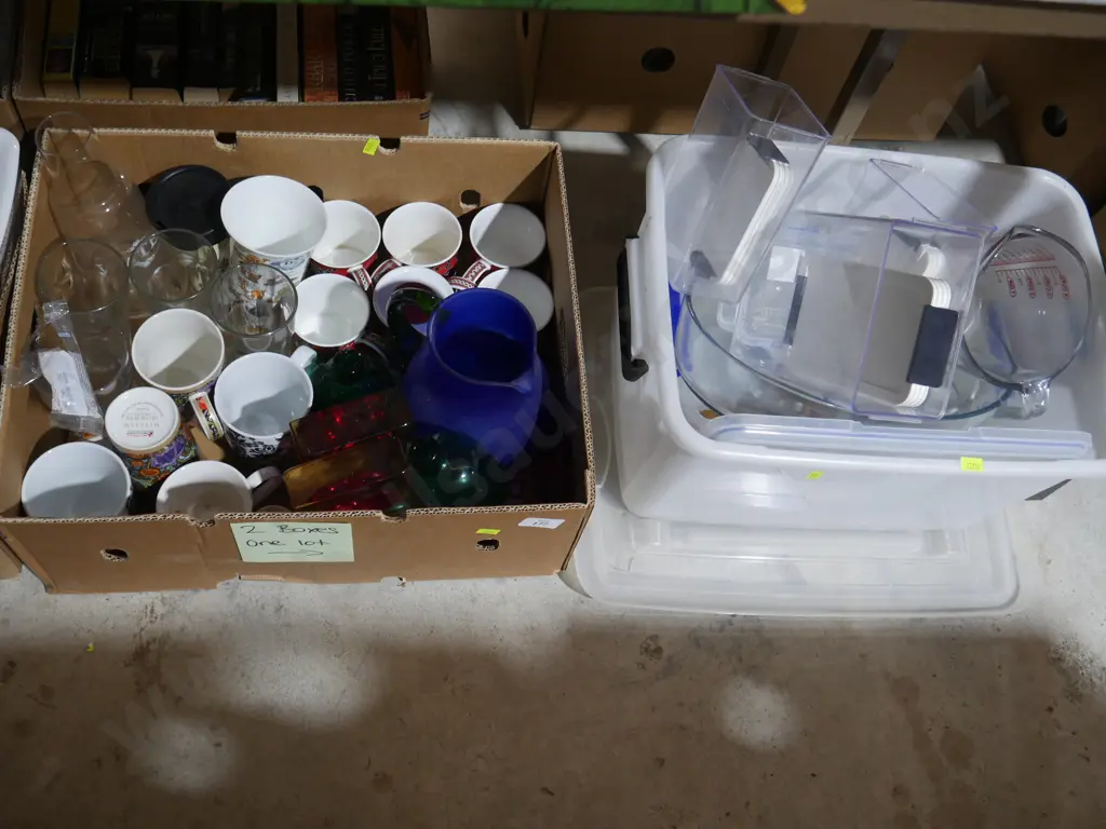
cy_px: 414
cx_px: 553
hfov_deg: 51.4
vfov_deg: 39.7
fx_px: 1150
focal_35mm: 36
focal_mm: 18
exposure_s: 1/60
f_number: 4
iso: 640
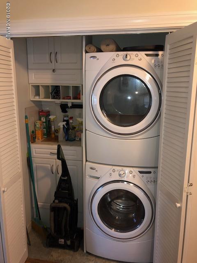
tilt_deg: -9.8
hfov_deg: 49.7
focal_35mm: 28
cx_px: 98
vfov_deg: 63.4
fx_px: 212
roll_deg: -1.0
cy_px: 132
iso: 80
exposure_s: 1/15
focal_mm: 3.99
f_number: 1.8
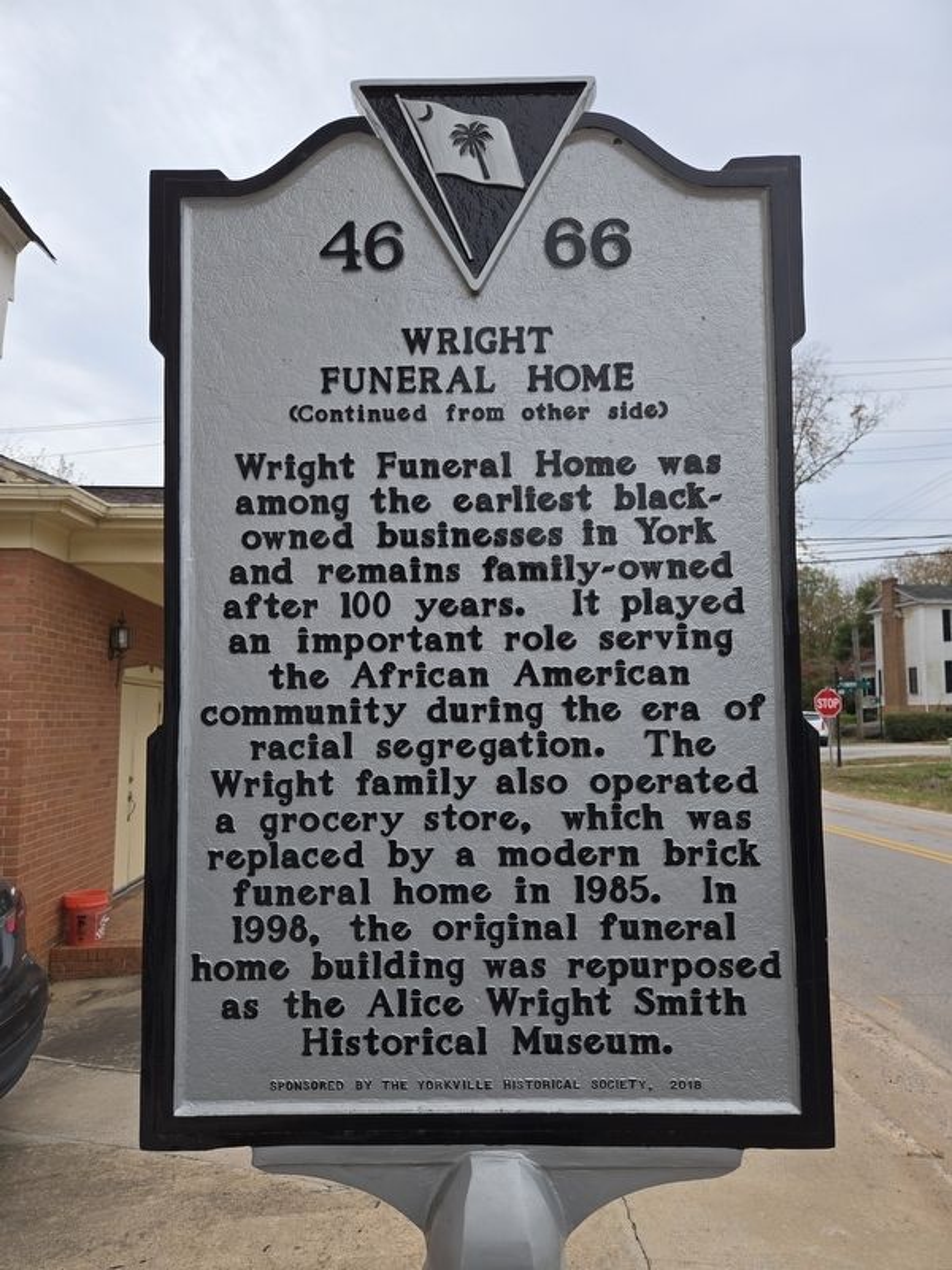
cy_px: 635
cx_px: 476
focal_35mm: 23
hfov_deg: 58.9
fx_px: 843
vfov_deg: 73.9
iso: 25
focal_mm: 5.4
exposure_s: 1/807
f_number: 1.8
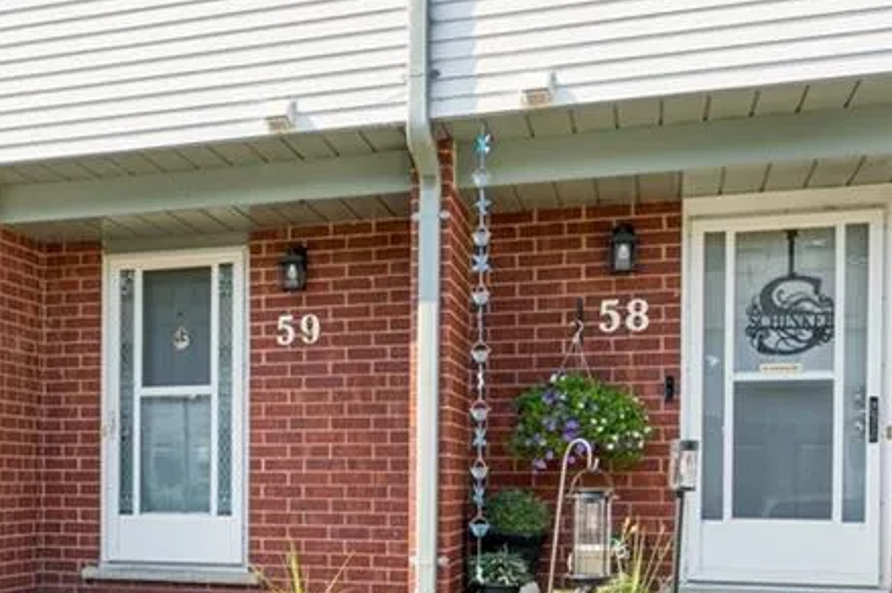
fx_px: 1213
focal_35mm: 49
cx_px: 14
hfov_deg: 36.6
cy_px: 144
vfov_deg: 27.1
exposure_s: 1/160
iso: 200
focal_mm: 21
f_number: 11
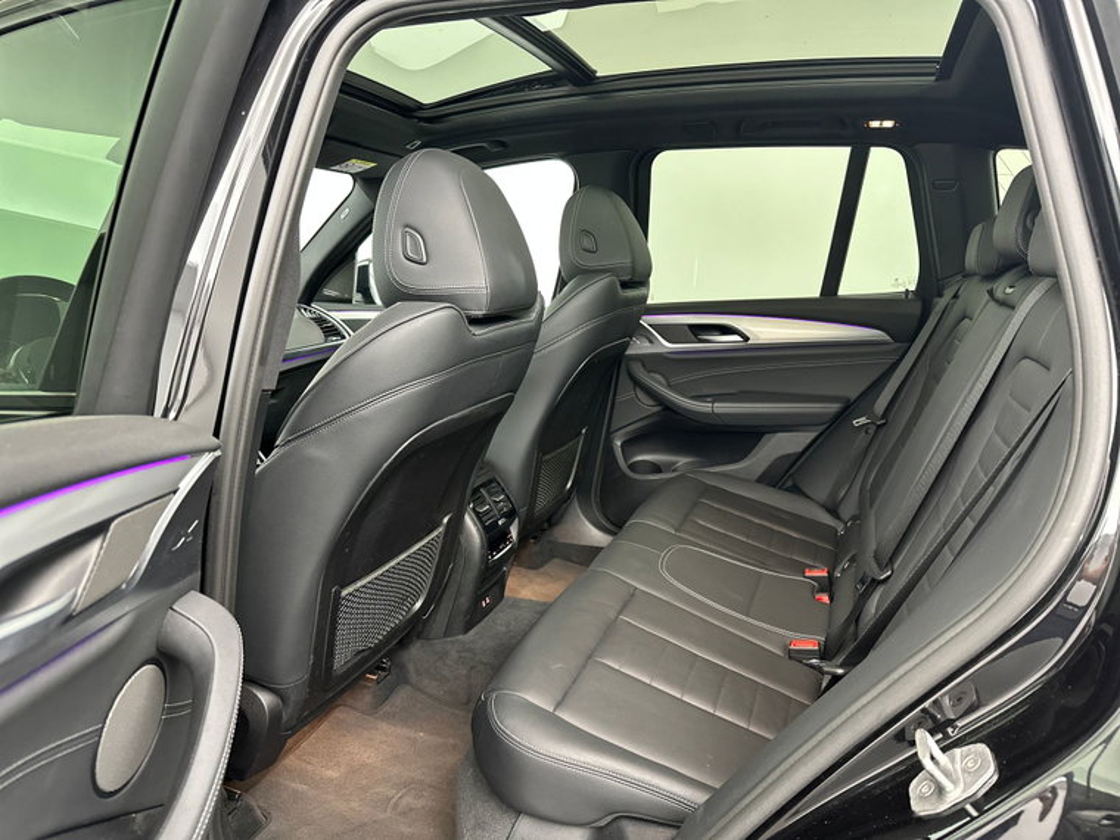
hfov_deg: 71.6
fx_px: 777
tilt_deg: -12.6
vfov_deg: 56.8
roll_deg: +0.7
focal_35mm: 24
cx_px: 560
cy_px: 420
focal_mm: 6.86
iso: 640
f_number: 1.78
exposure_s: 1/33
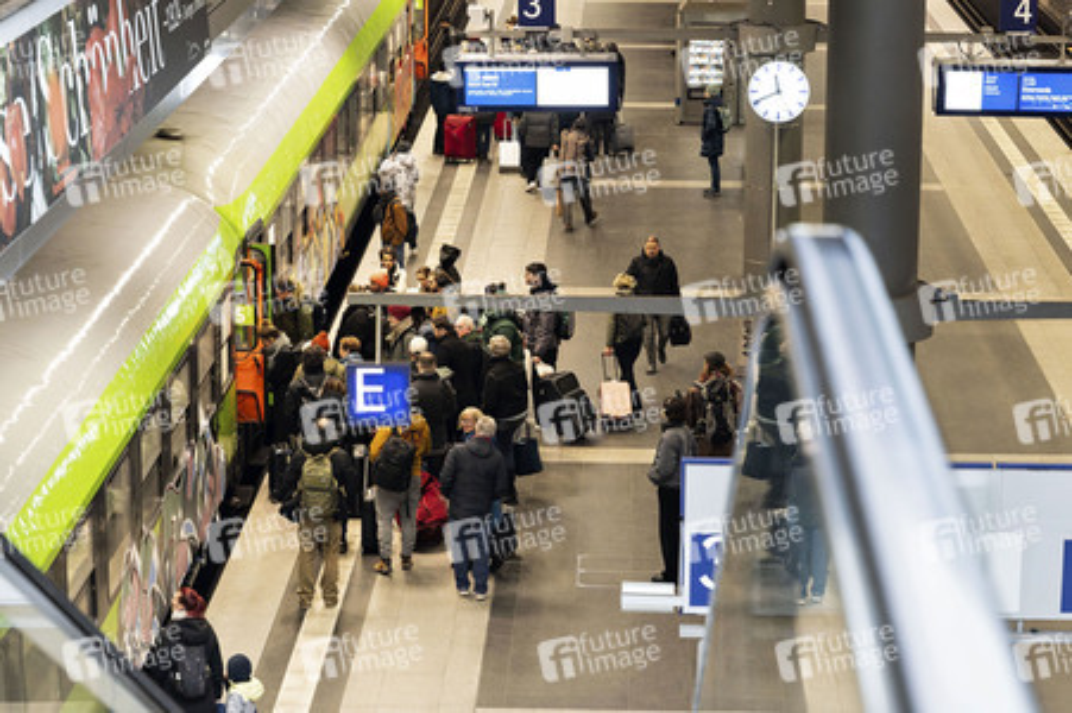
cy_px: 356
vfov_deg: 13.0
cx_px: 536
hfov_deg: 19.5
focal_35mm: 105
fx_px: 3124
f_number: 4
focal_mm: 70
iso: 6400
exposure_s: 1/125
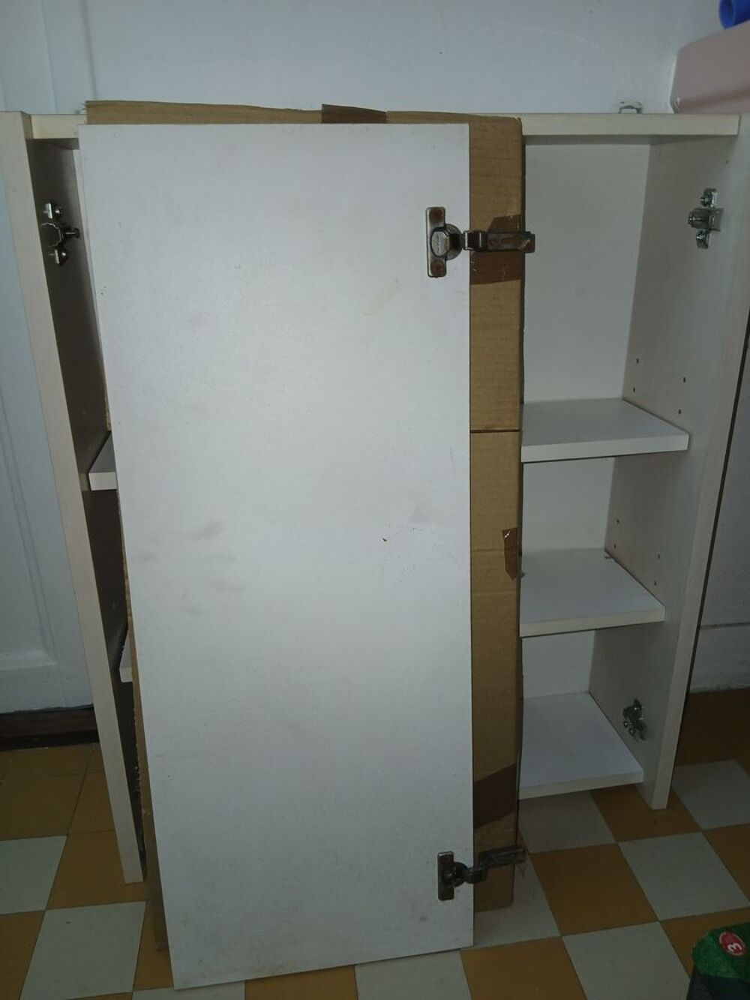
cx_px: 375
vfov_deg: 67.3
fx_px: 751
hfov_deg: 53.1
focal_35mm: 26
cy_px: 500
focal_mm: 3.98
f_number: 1.8
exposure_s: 1/50
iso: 80
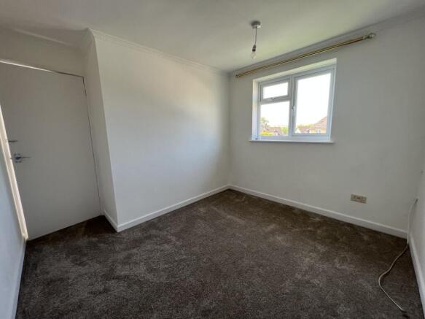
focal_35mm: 13
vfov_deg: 89.9
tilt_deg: -9.1
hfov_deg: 106.2
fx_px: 160
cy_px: 160
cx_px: 212
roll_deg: +1.7
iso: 50
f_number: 1.8
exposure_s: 1/99
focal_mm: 1.57
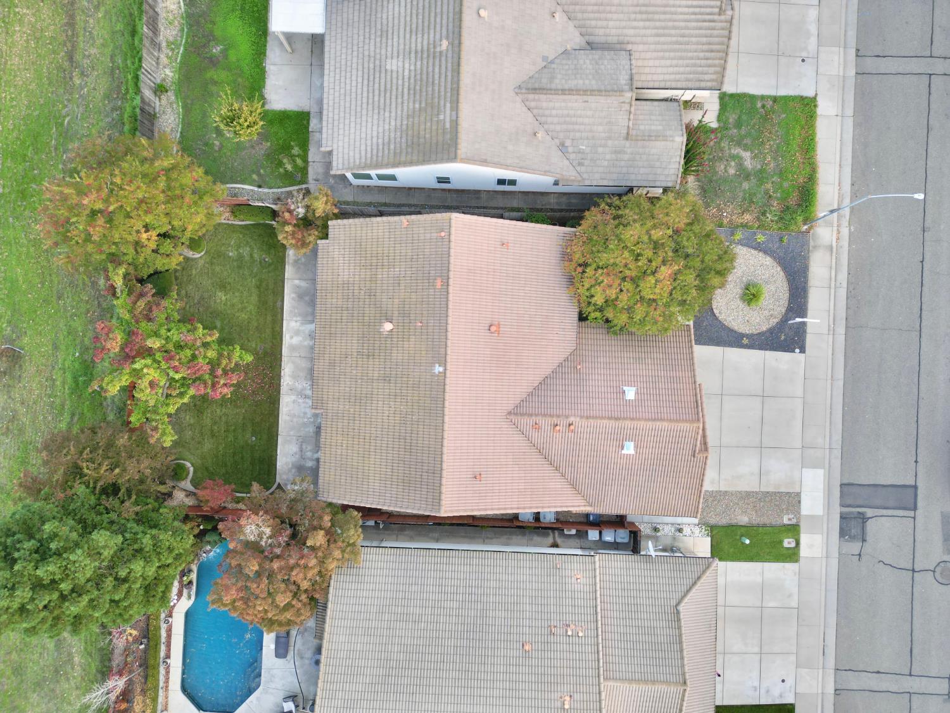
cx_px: 475
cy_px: 356
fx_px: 659
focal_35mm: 24
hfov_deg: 71.6
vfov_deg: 56.8
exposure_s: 1/240
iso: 110
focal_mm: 6.72
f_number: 1.7
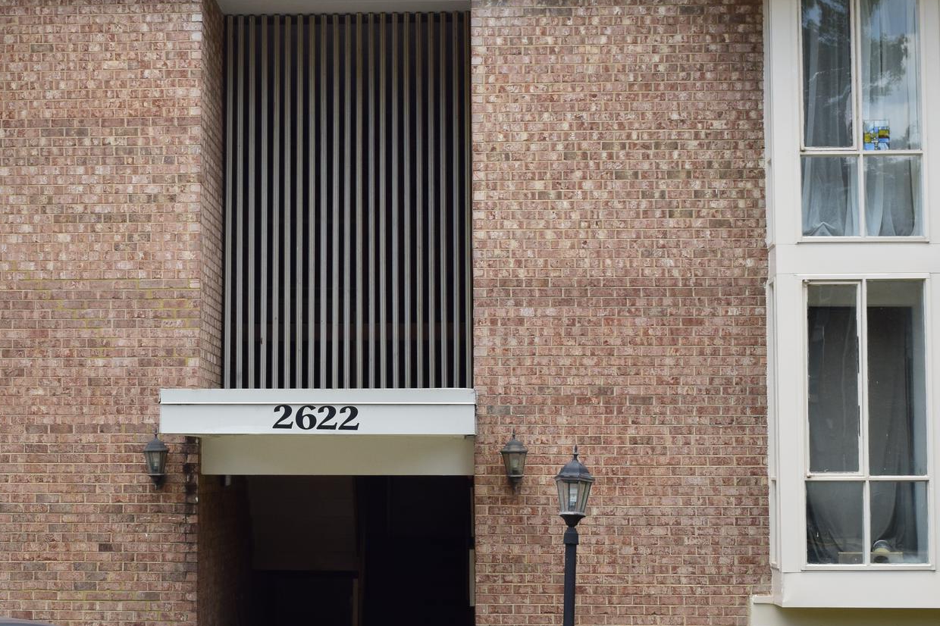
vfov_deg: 17.7
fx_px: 2005
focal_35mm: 77
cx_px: 297
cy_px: 341
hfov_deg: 26.2
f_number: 10
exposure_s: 1/320
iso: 400
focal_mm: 31
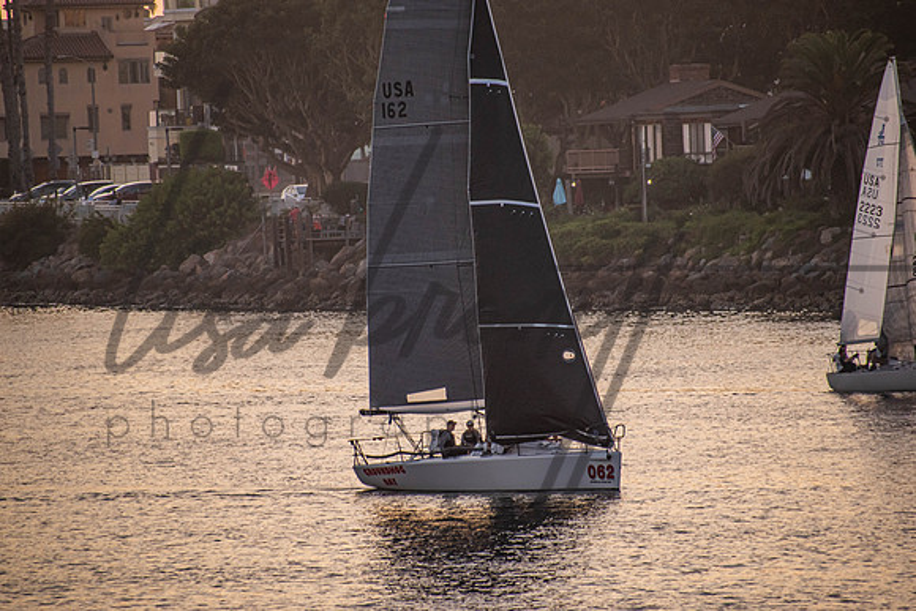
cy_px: 306
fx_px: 11452
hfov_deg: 4.6
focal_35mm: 450
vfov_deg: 3.1
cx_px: 458
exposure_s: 1/60
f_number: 6.3
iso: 800
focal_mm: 300
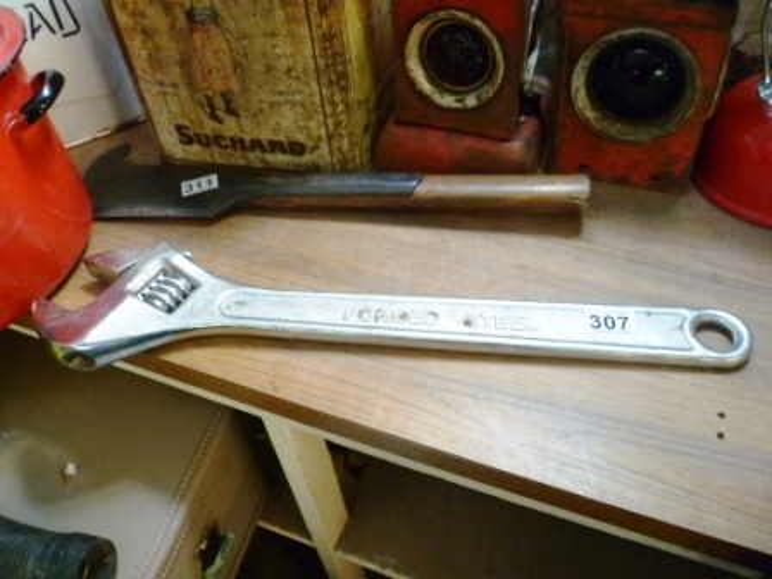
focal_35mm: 28
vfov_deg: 49.7
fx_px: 624
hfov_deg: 63.4
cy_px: 290
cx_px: 386
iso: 400
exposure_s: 1/15
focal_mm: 5
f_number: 2.8
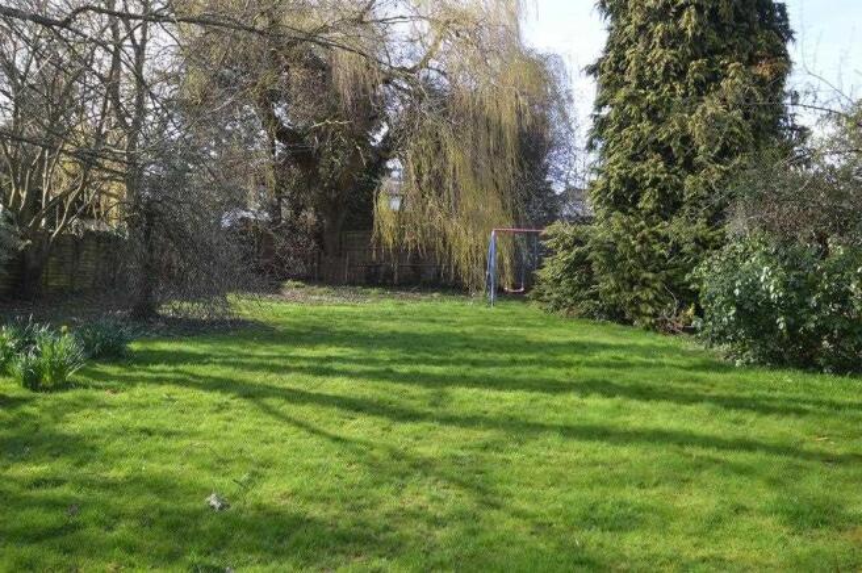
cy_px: 286
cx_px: 431
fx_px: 718
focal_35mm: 30
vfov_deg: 43.5
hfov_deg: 62.0
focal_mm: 20
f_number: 5.6
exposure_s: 1/125
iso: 140
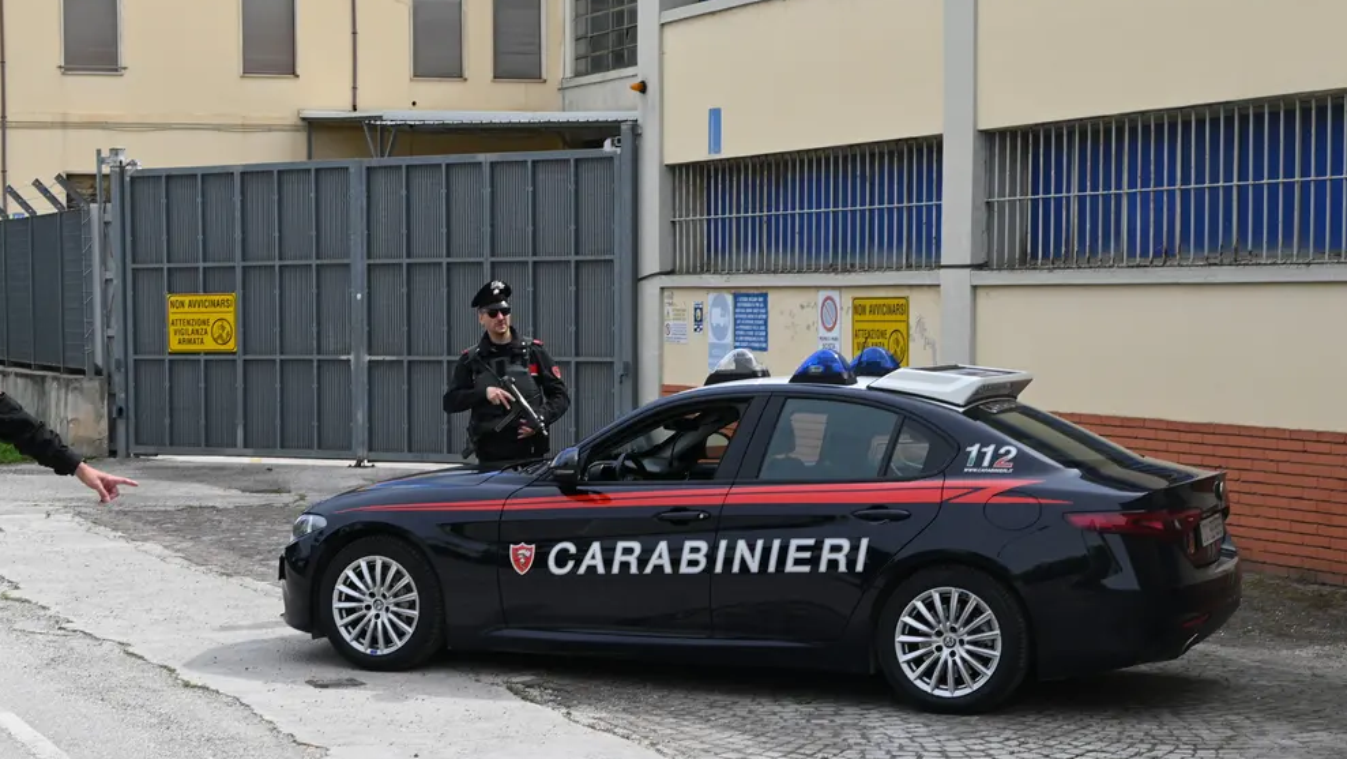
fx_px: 2543
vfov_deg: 17.0
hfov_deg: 29.6
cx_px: 510
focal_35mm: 71
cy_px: 456
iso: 100
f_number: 6.3
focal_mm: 30.5
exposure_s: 1/320
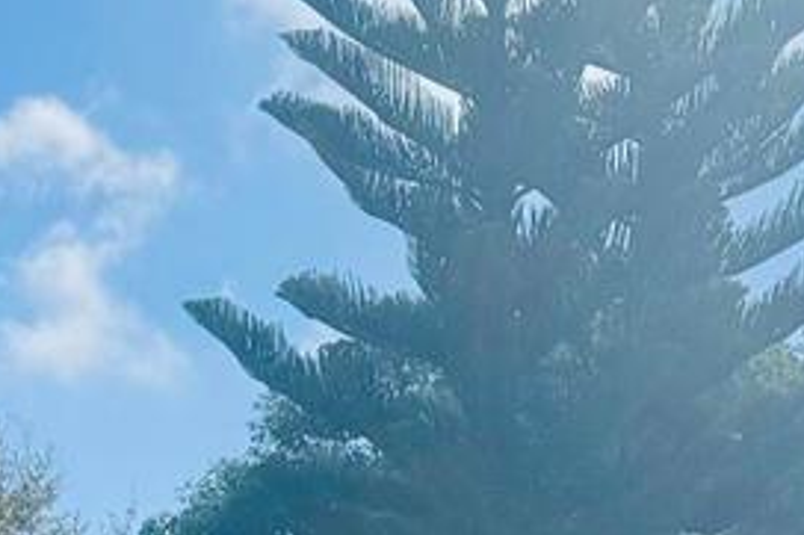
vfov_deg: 8.5
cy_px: 1274
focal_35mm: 147
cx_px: 127
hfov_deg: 13.9
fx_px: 3281
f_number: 1.78
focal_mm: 6.86
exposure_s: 1/12346
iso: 80
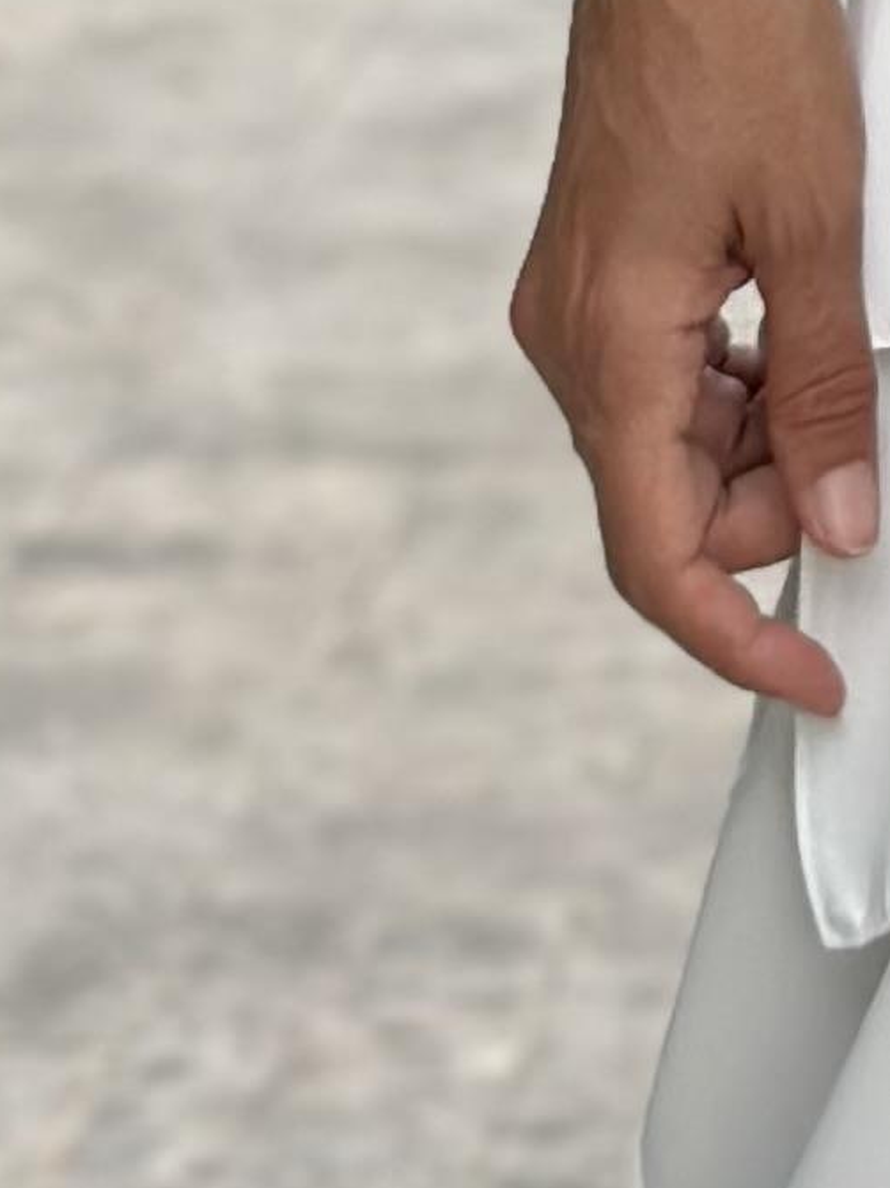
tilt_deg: -2.4
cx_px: 1952
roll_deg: -1.3
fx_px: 9913
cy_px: -1864
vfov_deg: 6.5
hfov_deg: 5.0
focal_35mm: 289
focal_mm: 6.86
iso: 80
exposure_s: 1/571
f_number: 1.78
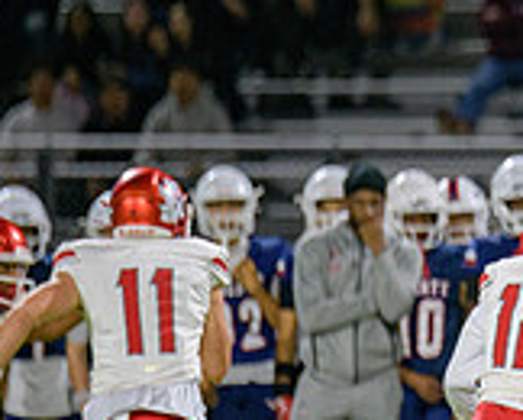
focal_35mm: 1008
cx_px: 814
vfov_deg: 1.5
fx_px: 15621
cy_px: 363
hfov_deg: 1.9
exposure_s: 1/250
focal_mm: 300
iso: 2000
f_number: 2.8
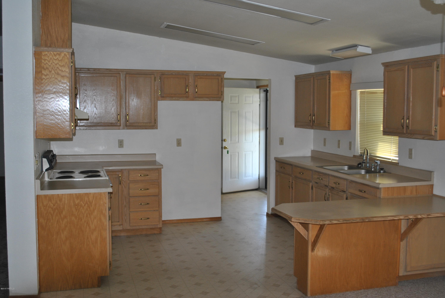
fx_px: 483
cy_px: 149
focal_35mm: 39
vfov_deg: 34.3
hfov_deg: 49.5
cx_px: 222
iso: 200
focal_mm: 26
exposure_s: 1/60
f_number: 4.2
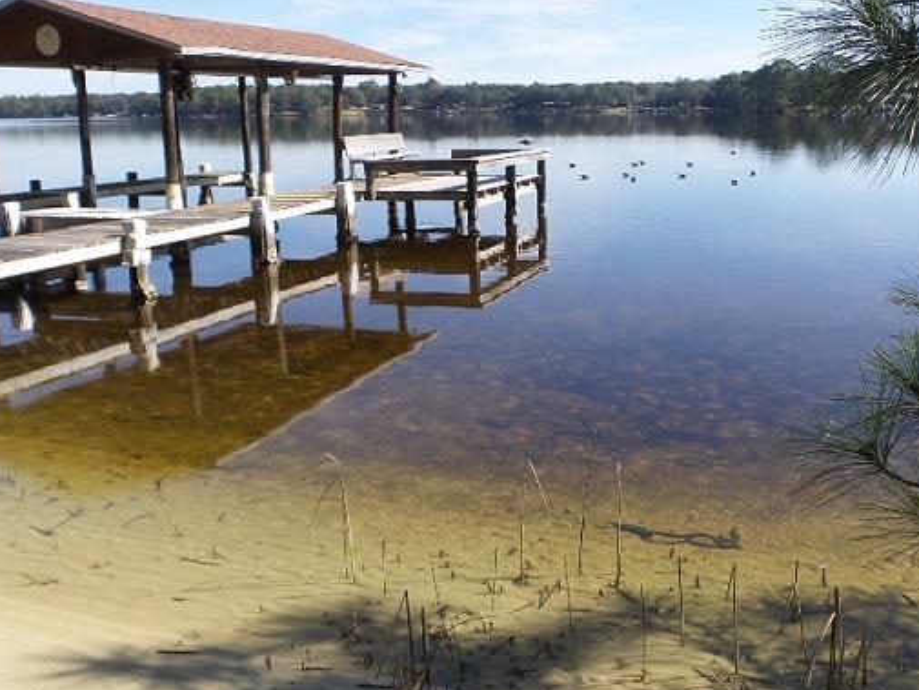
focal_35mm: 35
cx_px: 539
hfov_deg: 52.4
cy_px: 306
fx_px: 929
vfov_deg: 40.7
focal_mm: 4.1
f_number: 4
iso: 100
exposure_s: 1/640
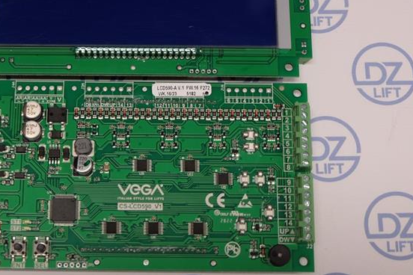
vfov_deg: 16.2
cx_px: 140
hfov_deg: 24.1
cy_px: 89
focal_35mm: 84
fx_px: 964
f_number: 5.3
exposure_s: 1/30
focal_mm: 38.7
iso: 400
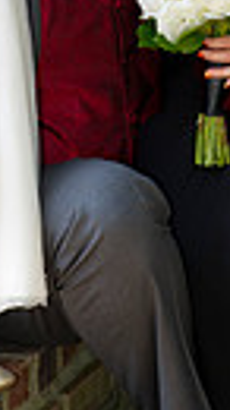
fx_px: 2757
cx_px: 147
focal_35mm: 254
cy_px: 16
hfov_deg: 4.8
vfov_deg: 8.5
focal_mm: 70
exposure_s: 1/160
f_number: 5.6
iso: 200
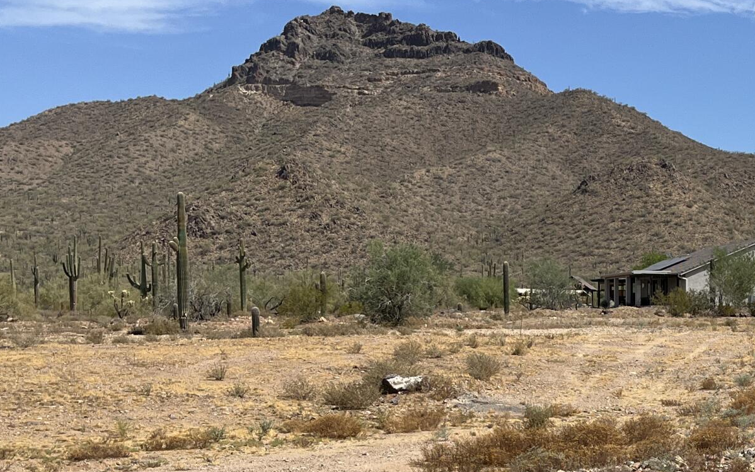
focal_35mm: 69
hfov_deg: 28.2
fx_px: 1420
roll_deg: -0.6
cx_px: 730
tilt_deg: -5.3
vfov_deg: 18.4
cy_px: 480
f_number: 1.6
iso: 50
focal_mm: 5.1
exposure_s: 1/5076
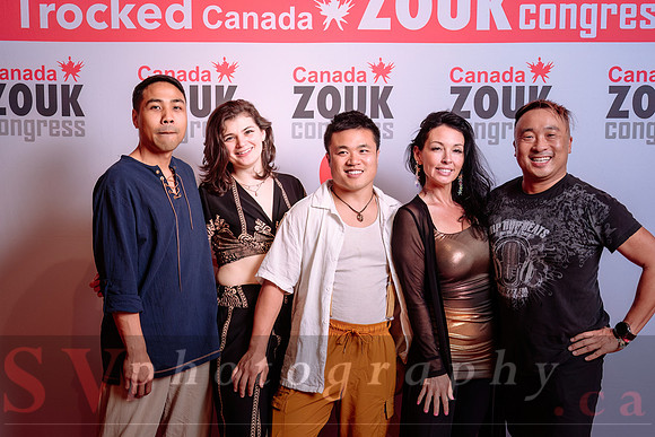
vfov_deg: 27.1
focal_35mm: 50
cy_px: 235
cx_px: 291
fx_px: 905
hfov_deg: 39.7
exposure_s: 1/160
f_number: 4.5
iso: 200
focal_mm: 44
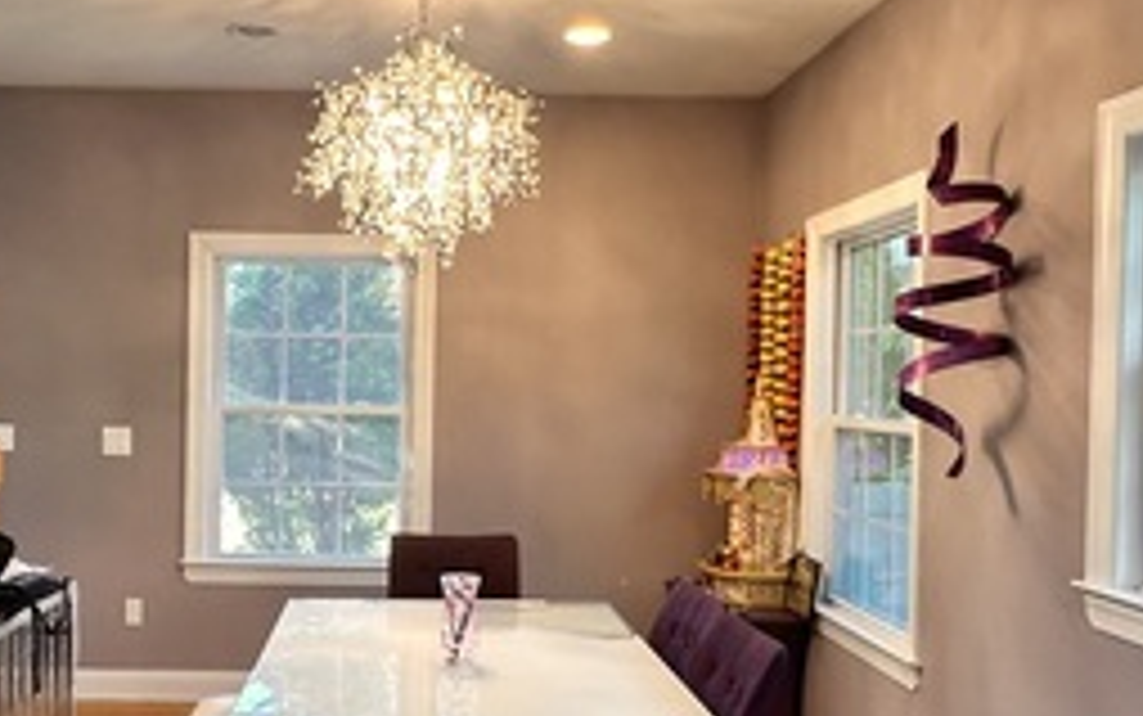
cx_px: 425
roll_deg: -0.6
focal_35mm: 39
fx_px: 1215
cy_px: 405
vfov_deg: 32.8
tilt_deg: -0.7
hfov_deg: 49.8
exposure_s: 1/60
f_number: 2.2
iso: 160
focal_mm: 2.22
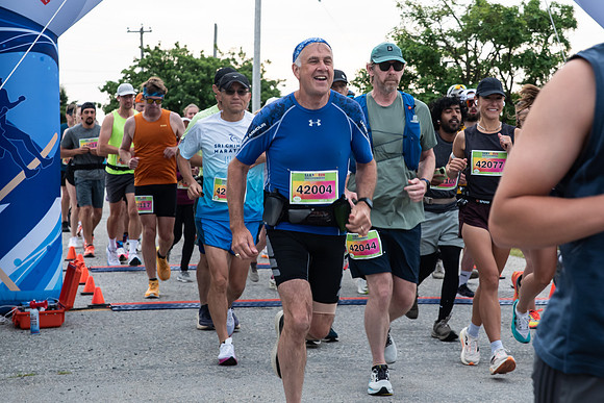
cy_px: 129
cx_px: 325
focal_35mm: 76
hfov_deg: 26.5
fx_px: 1281
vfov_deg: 17.8
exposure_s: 1/250
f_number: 6.3
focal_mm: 56
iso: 800
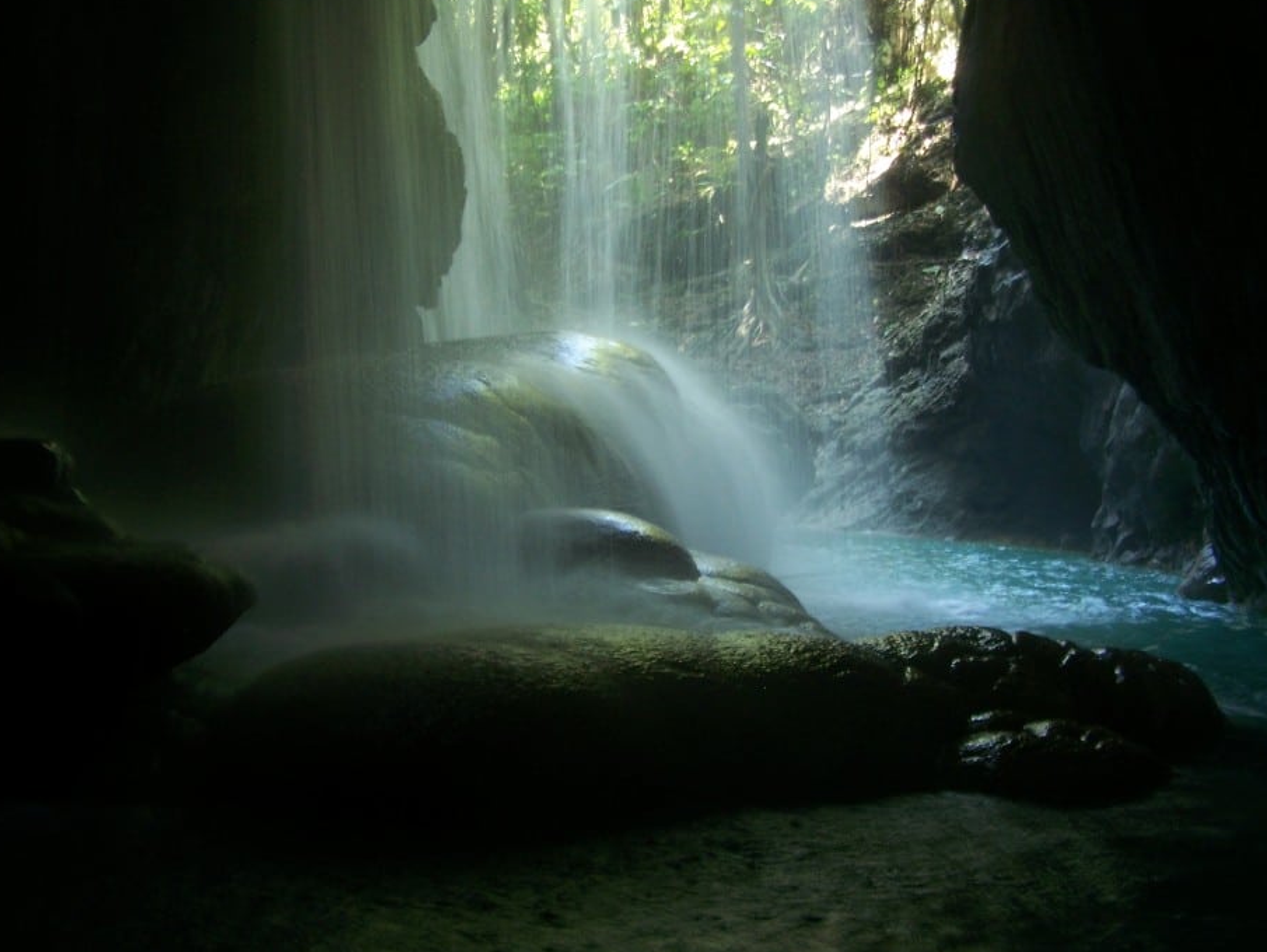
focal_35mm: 43
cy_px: 428
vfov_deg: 33.6
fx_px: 1575
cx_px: 609
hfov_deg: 43.8
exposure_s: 1/8
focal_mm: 6.3
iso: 80
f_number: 2.8
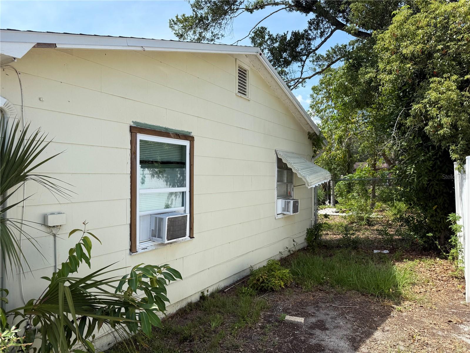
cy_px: 176
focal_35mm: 24
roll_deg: -0.7
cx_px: 235
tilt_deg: +2.0
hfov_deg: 71.6
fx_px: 326
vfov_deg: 56.8
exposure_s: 1/2703
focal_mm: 6.76
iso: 80
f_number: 1.78
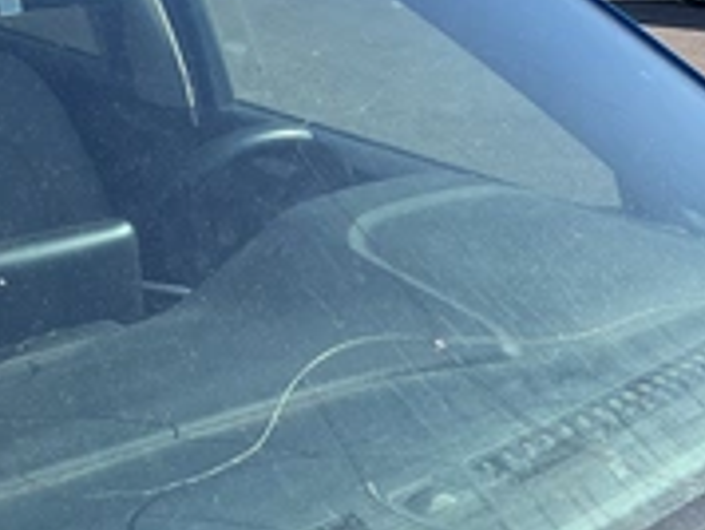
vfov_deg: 22.6
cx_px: 297
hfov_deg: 29.7
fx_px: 1326
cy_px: 210
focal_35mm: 65
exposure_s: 1/912
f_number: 1.8
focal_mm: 3
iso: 25
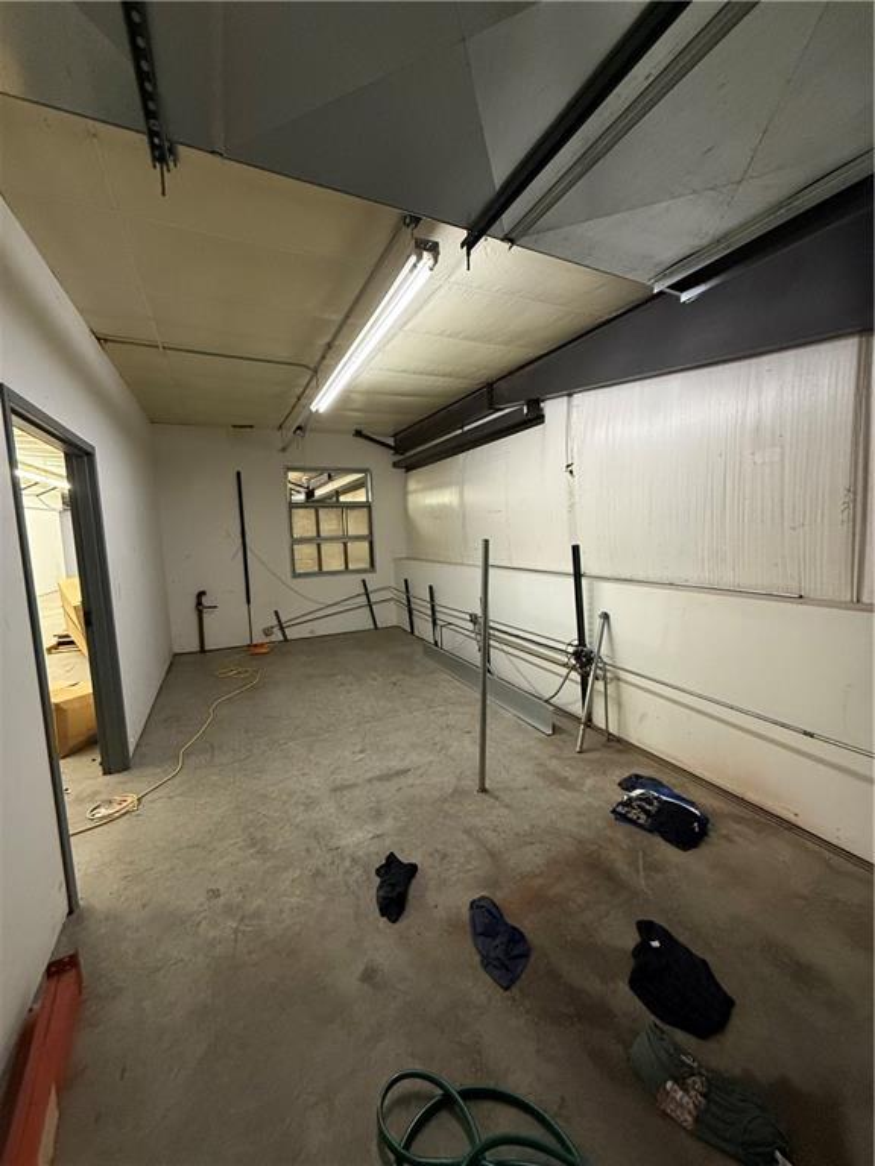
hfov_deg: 85.7
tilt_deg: -5.8
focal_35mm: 14
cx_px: 438
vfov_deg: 102.1
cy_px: 583
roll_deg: +0.6
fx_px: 472
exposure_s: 1/60
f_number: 2.2
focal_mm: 2.22
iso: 500
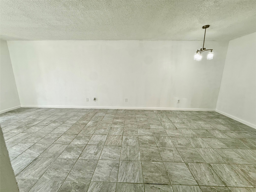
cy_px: 96
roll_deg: -0.3
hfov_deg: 102.1
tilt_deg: -11.8
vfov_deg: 85.7
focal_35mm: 14
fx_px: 104
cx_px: 128
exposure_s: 1/120
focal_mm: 2.22
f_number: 2.2
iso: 125
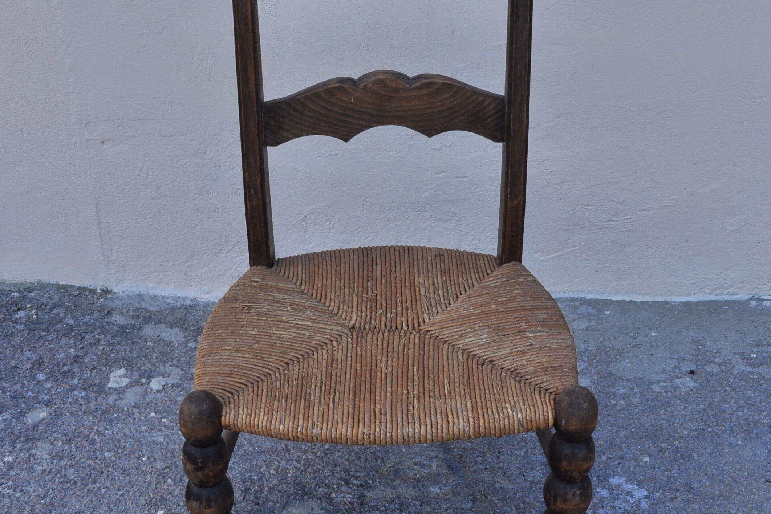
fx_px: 1264
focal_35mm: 59
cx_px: 387
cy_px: 205
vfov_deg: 23.0
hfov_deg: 33.9
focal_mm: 26
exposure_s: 1/125
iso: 200
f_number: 11
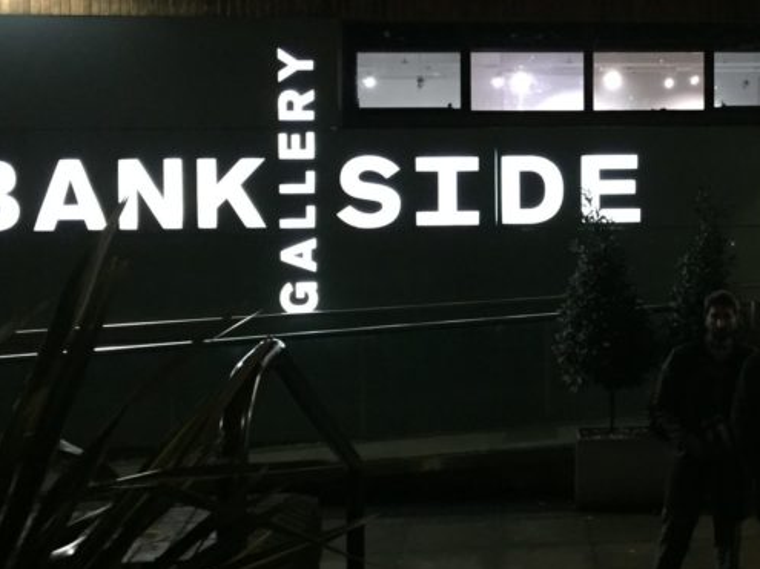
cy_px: 160
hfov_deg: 31.0
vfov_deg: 24.2
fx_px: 1317
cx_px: 649
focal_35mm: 60
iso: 250
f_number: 2.2
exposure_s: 1/17
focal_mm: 4.15
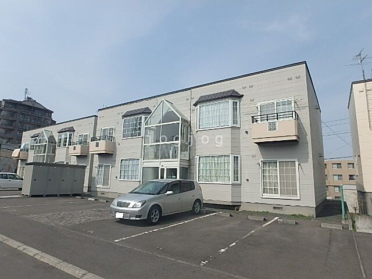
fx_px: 226
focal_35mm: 21
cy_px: 140
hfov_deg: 79.0
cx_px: 186
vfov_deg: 63.4
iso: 125
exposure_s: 1/640
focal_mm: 3.7
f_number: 6
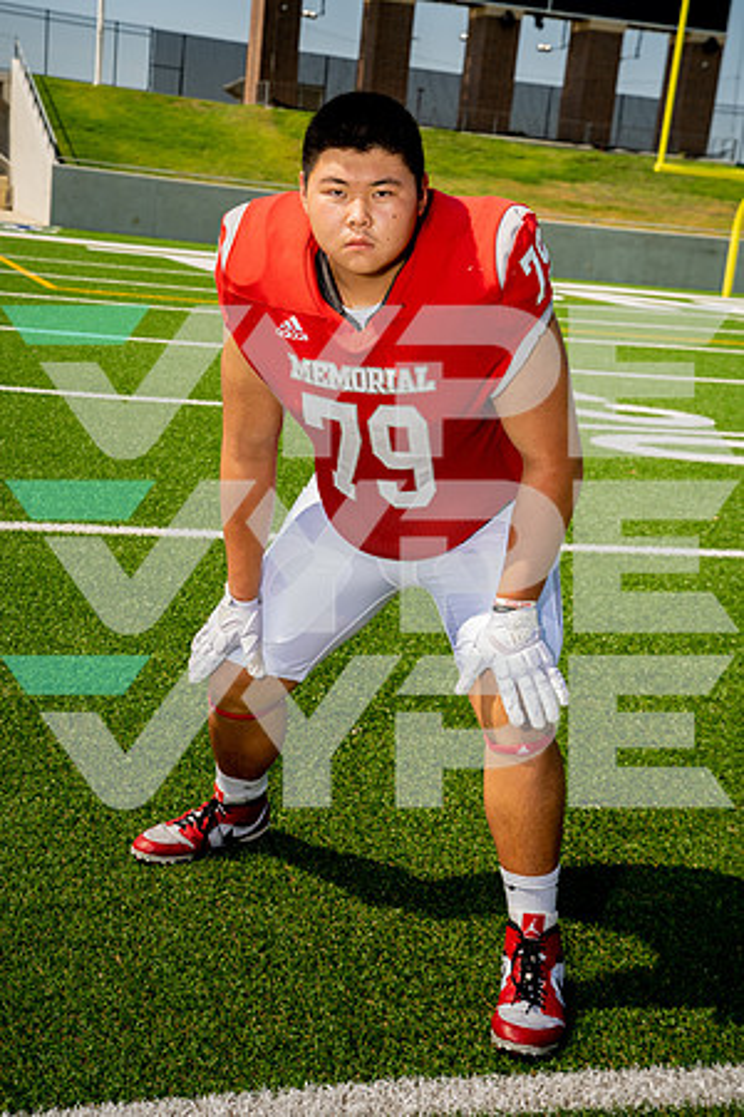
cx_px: 372
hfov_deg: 24.2
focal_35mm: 56
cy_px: 558
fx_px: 1736
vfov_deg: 35.6
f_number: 7.1
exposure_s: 1/250
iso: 100
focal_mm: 56
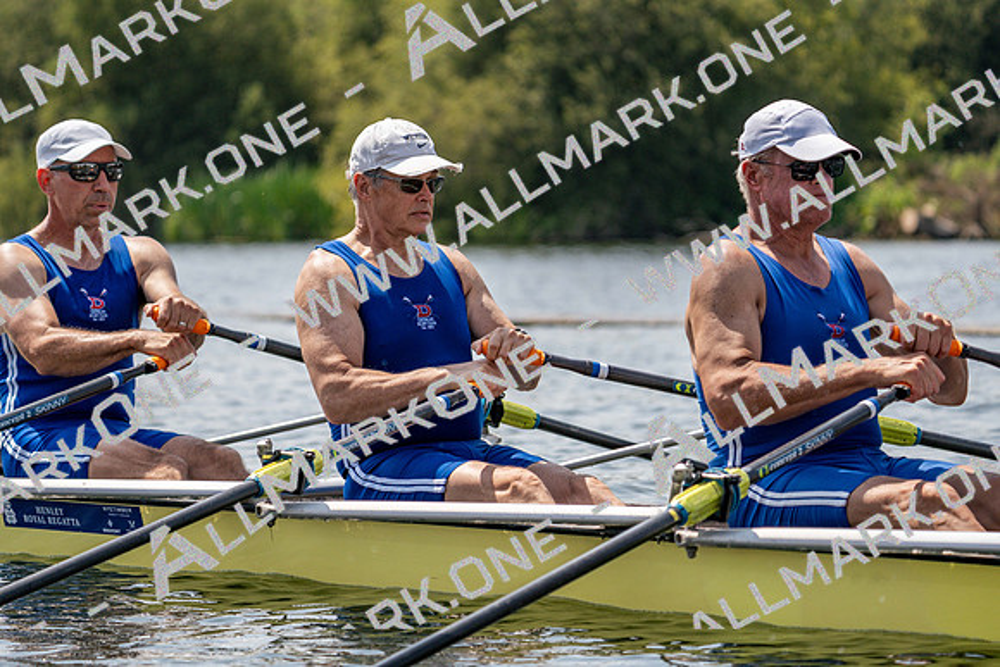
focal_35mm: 200
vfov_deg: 6.9
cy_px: 334
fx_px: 5557
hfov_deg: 10.3
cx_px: 500
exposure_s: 1/1600
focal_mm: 200
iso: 200
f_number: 5.6
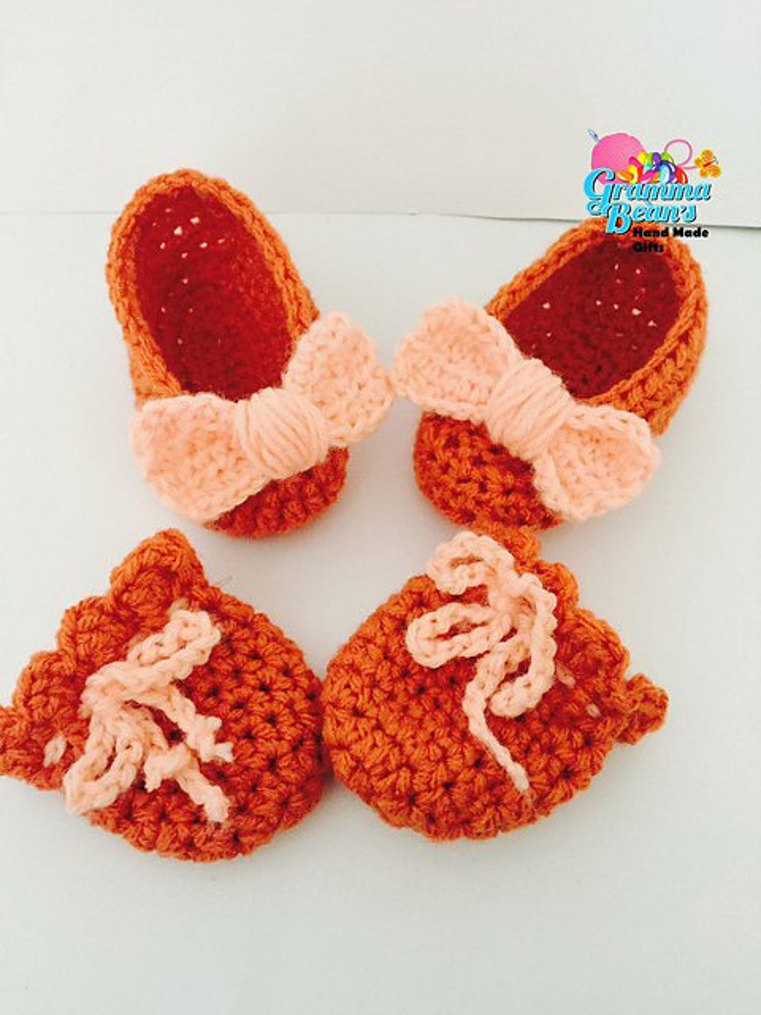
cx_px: 380
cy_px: 508
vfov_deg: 61.7
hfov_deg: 48.2
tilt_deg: -62.4
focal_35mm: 29
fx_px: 850
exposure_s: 1/15
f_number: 2.2
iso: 320
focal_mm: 4.15
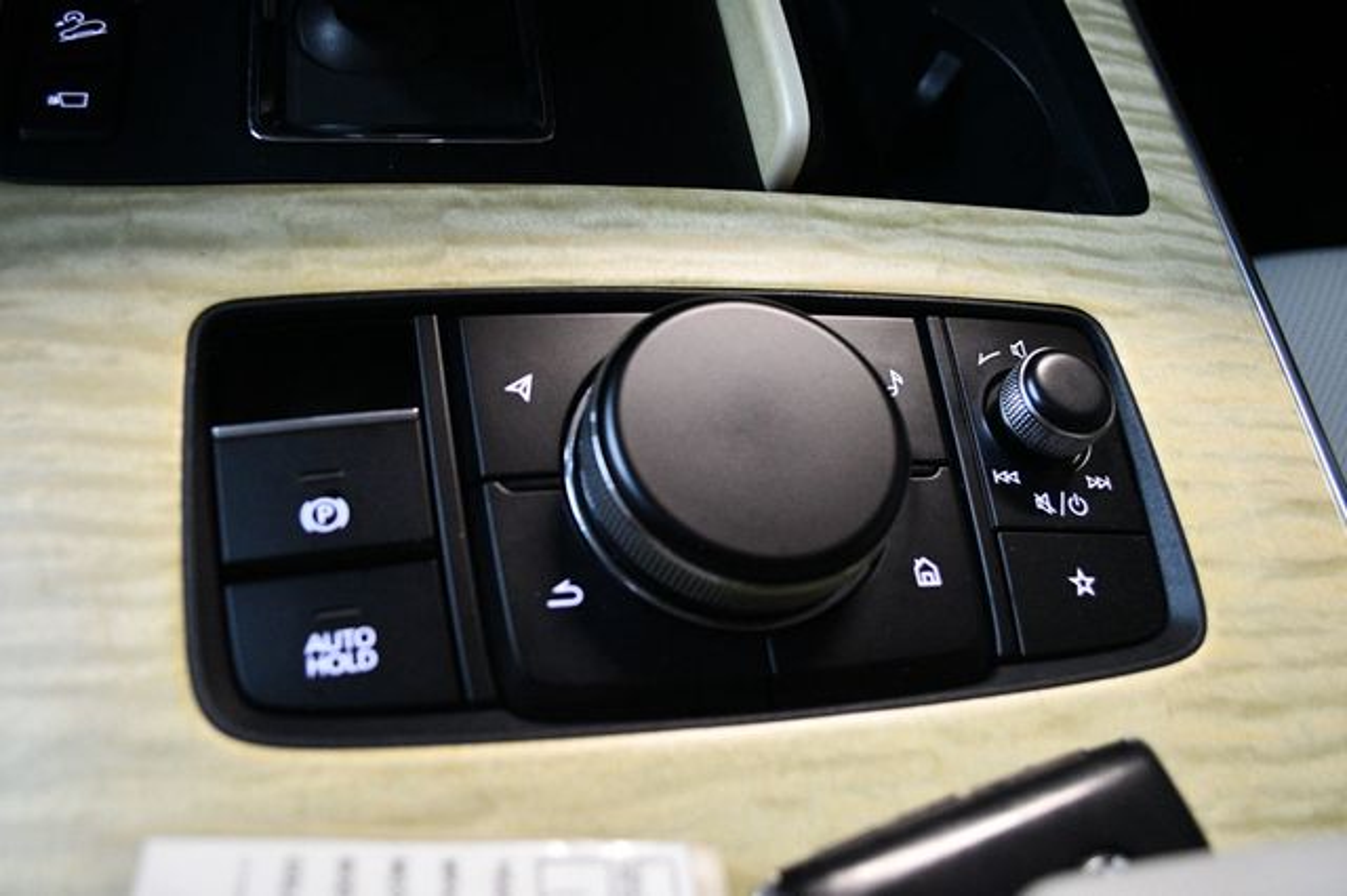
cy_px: 448
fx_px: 1122
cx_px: 674
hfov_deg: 62.0
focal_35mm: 30
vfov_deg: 43.6
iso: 3200
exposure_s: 1/80
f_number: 3.8
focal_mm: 20
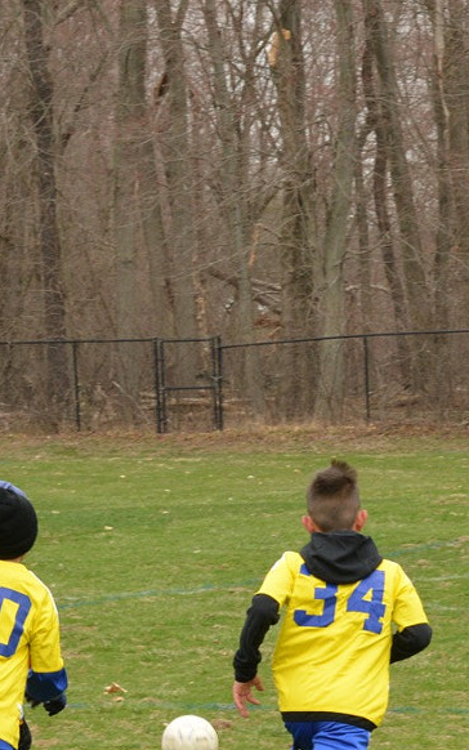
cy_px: 596
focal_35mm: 196
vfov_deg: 10.7
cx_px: 367
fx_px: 4006
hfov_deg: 6.7
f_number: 14
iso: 1000
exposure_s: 1/250
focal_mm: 70
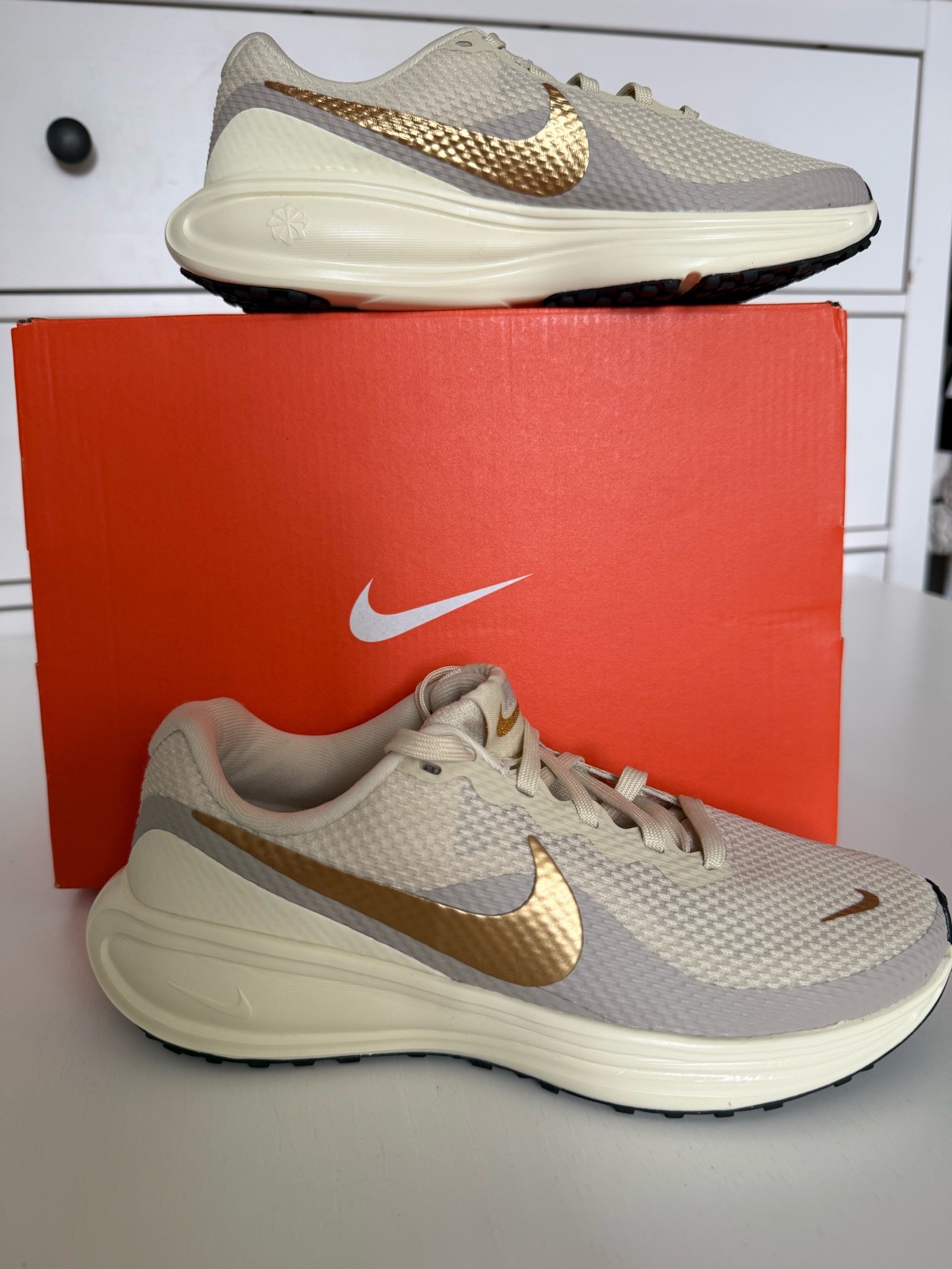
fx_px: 880
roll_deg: +1.6
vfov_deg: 71.6
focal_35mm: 24
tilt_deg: -15.2
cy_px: 634
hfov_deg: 56.8
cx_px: 476
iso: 125
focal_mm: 6.76
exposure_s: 1/121
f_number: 1.78
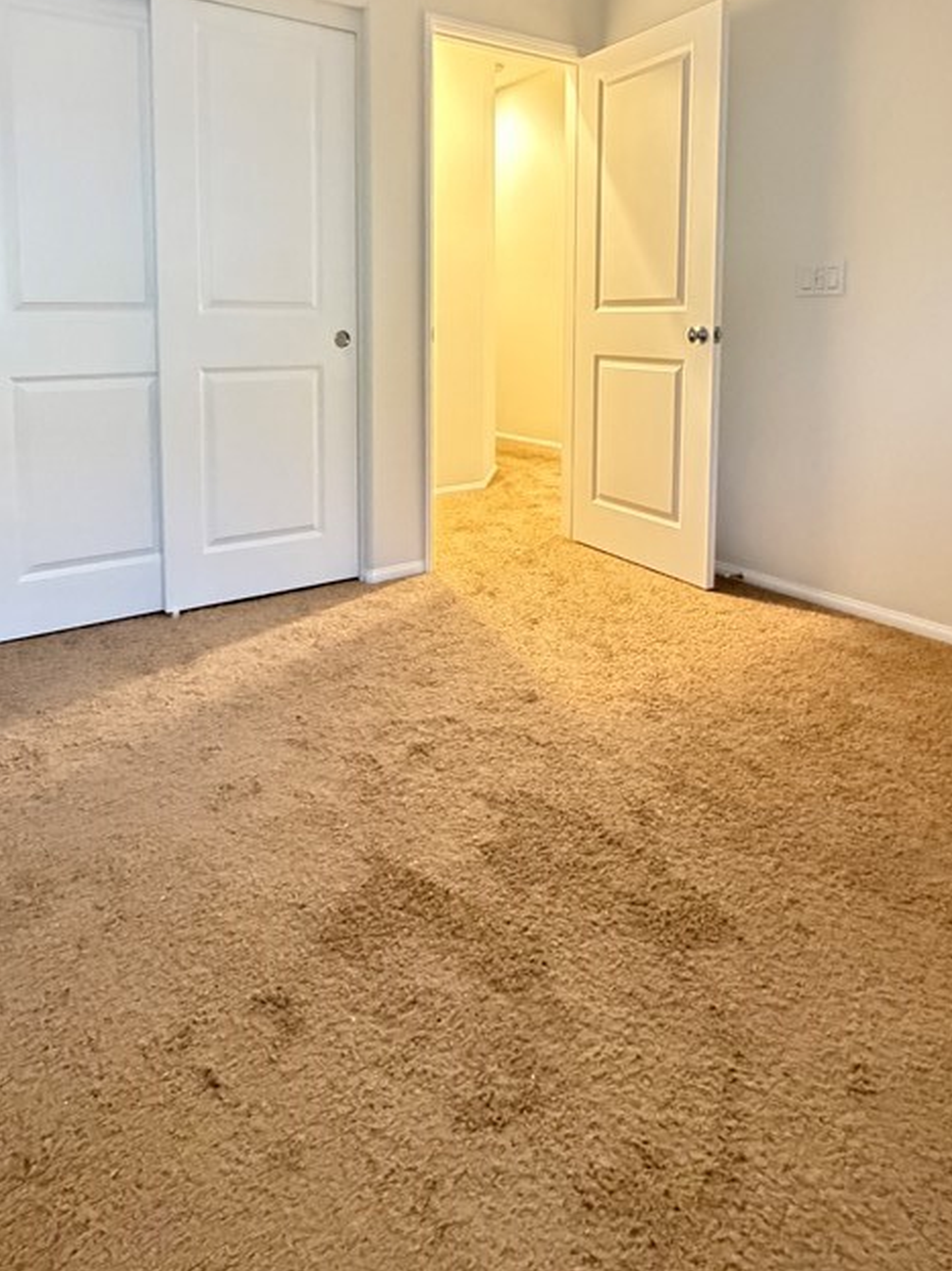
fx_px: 844
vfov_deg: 71.0
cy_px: 392
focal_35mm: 23
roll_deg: +0.3
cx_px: 420
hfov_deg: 58.7
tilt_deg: -3.8
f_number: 2.2
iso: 1600
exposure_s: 1/30
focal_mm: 2.22
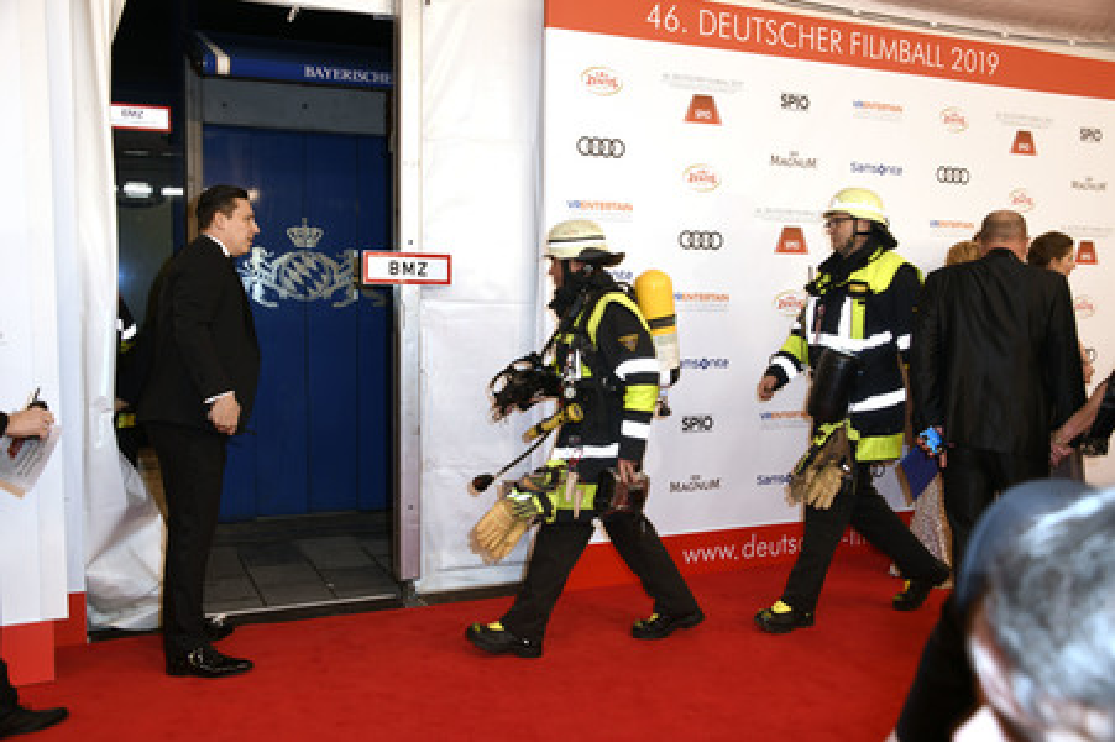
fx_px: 990
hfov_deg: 58.8
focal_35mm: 32
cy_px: 371
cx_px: 558
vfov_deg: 41.1
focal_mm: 32
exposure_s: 1/160
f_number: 6.3
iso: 250
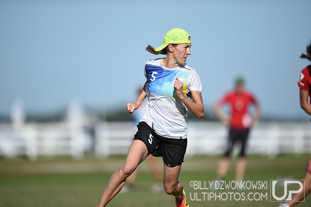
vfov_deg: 3.4
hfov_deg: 5.2
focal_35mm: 400
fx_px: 3453
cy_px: 104
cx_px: 156
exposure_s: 1/2500
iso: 100
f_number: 2.8
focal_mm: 400
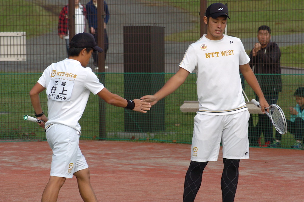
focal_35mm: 195
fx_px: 1645
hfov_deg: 10.6
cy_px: 101
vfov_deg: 7.0
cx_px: 152
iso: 400
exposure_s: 1/500
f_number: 7.1
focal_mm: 130
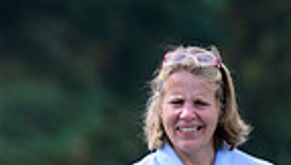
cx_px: -306
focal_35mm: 1975
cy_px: 430
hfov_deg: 1.1
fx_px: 15265
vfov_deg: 0.6
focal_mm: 400
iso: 320
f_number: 5.6
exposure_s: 1/800
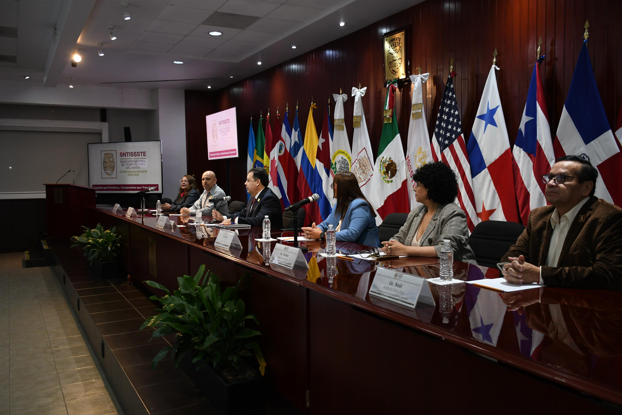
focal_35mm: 30
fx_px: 518
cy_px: 208
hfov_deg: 61.9
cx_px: 311
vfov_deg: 43.6
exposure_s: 1/100
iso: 1000
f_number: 3.5
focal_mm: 20
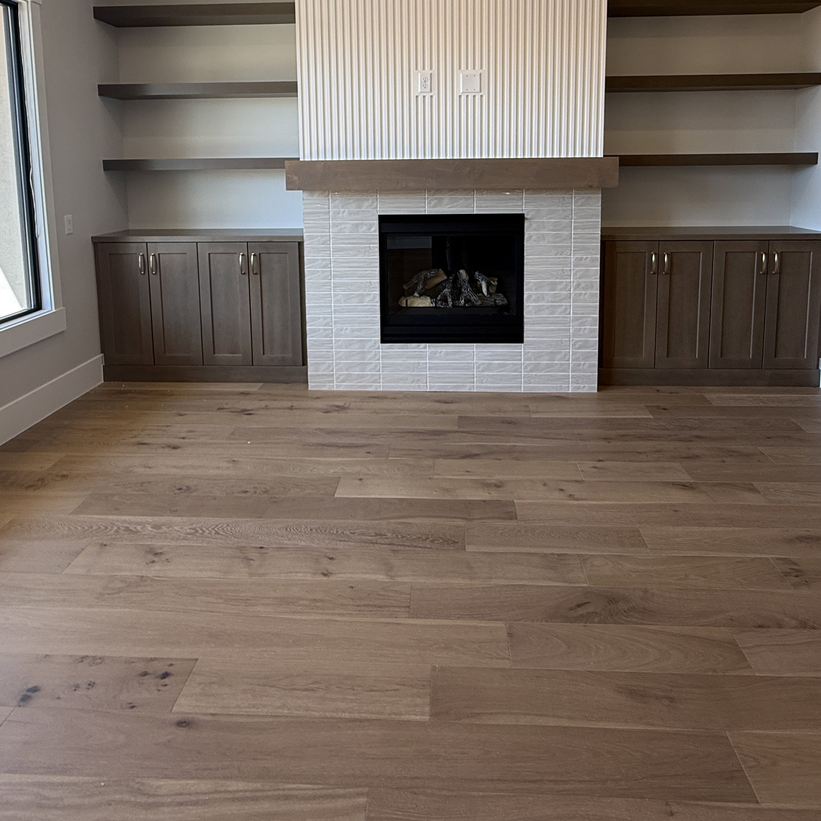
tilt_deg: -7.2
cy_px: 243
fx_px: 644
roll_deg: -0.7
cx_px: 423
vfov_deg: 62.6
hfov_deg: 65.0
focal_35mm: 24
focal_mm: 2.22
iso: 100
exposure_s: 1/120
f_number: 2.2
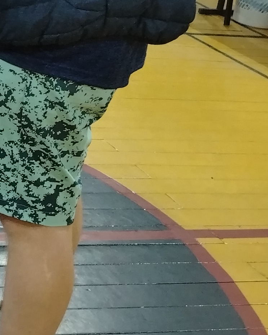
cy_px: 13
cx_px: -239
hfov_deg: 13.4
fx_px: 1002
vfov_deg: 18.6
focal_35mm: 101
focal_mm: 5.25
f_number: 1.75
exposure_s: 1/33.3
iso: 1197
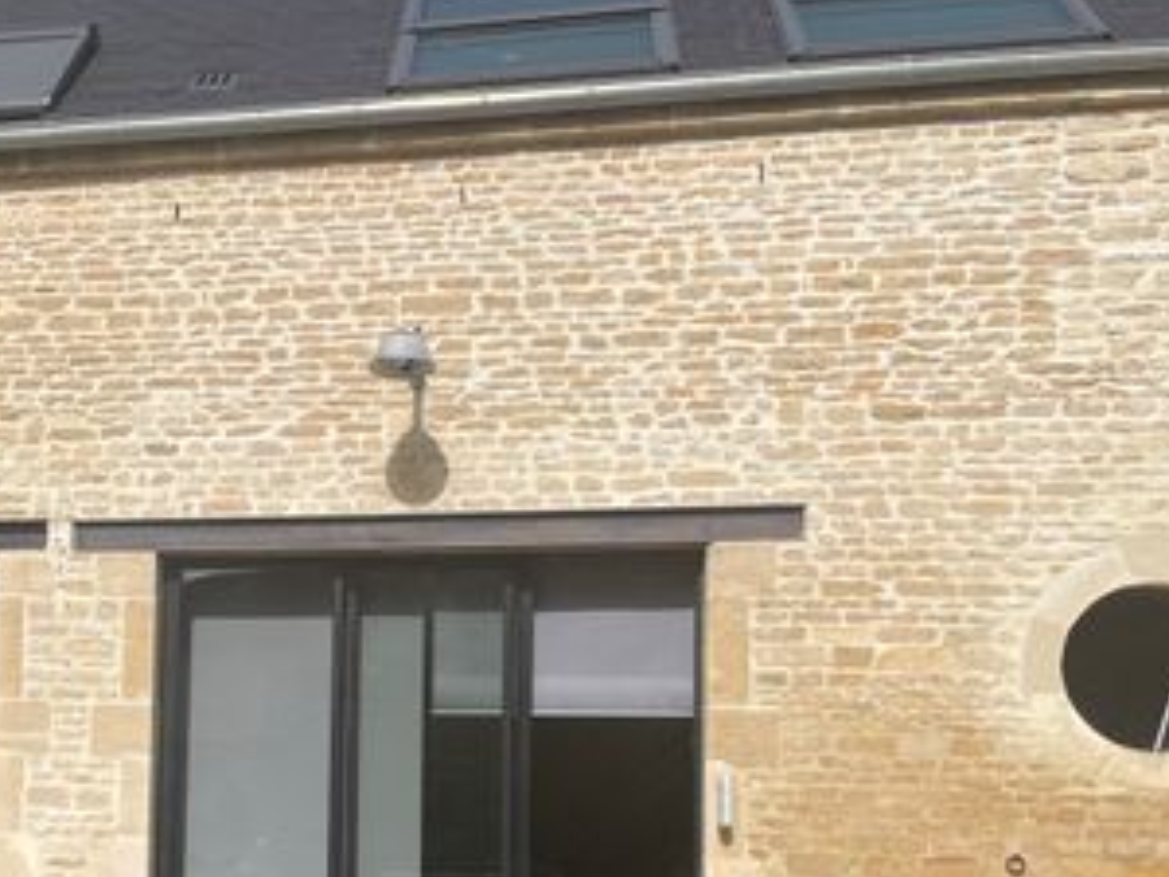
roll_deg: -1.1
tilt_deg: +5.7
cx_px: 117
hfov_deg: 34.7
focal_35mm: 52
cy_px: 702
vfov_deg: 27.5
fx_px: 1756
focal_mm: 4.2
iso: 32
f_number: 1.6
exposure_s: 1/5291
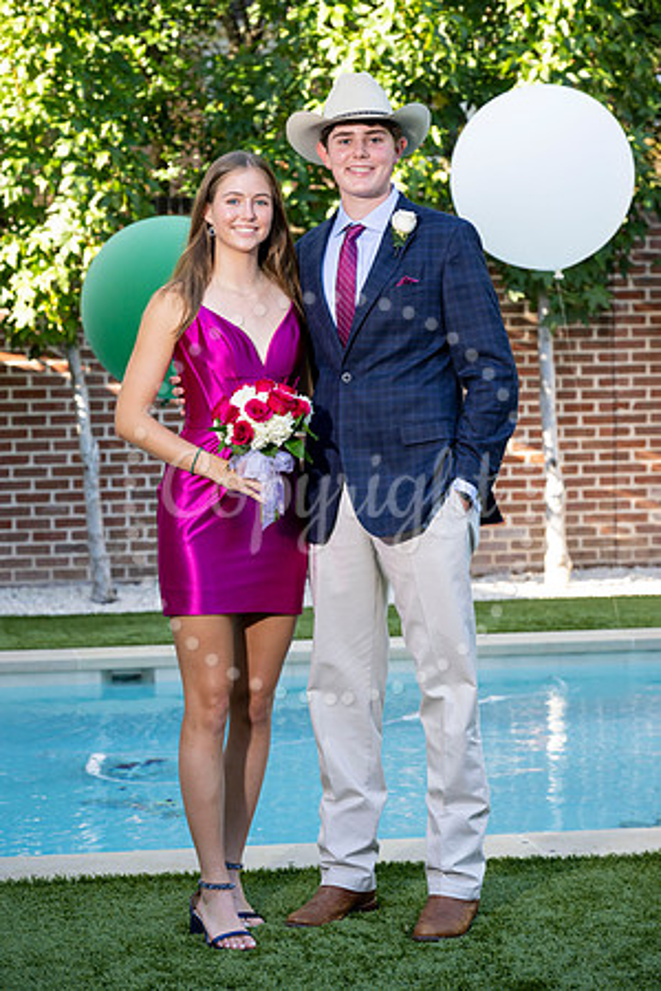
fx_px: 2396
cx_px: 330
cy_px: 496
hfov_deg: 15.7
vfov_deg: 23.4
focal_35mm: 87
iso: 400
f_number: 5
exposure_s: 1/200
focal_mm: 87
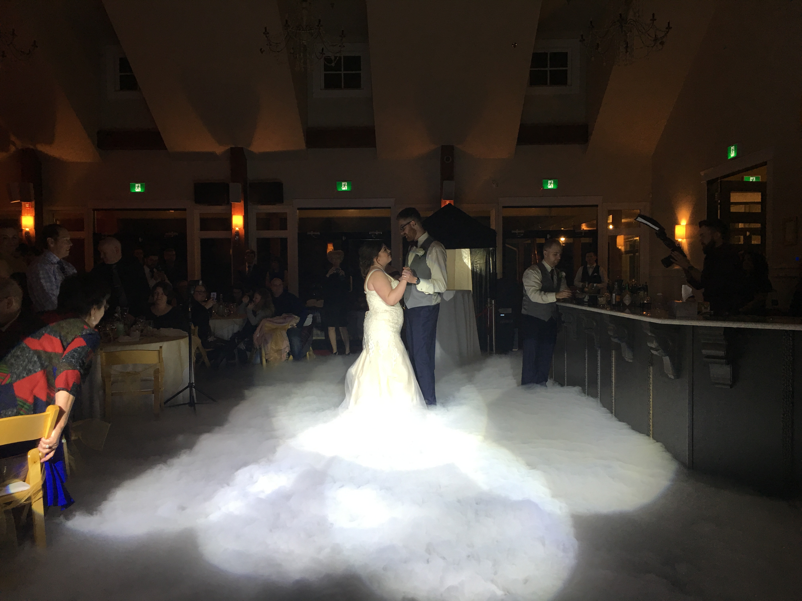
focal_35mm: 29
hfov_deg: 61.7
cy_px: 300
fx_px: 672
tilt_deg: -1.5
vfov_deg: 48.2
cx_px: 401
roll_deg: -0.3
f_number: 2.2
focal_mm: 4.15
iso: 25
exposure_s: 1/15
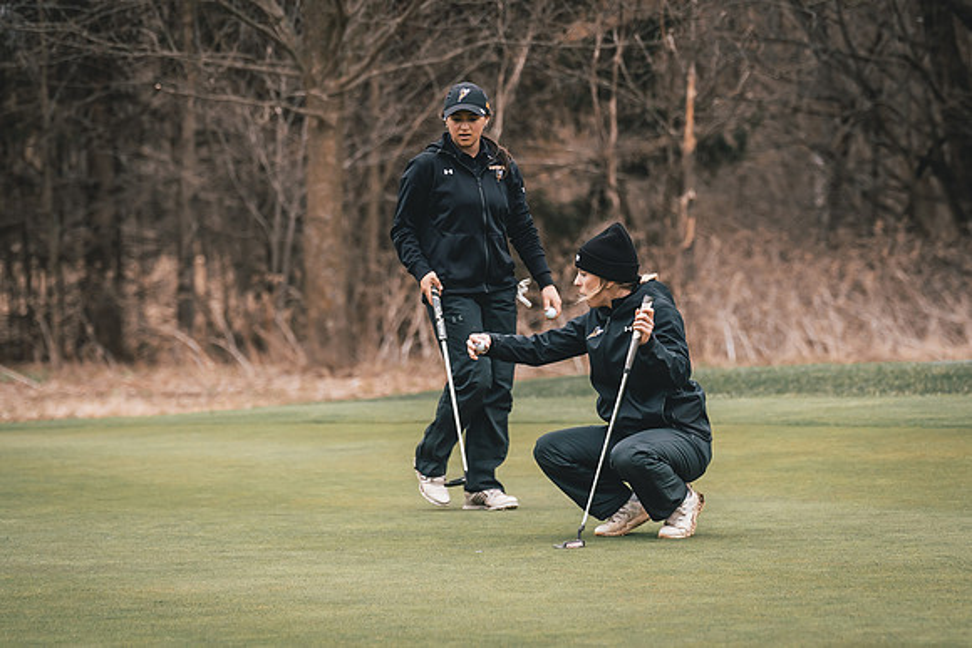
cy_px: 274
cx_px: 545
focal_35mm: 170
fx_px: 4584
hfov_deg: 12.1
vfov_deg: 8.1
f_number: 2.8
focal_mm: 103
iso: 640
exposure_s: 1/4000
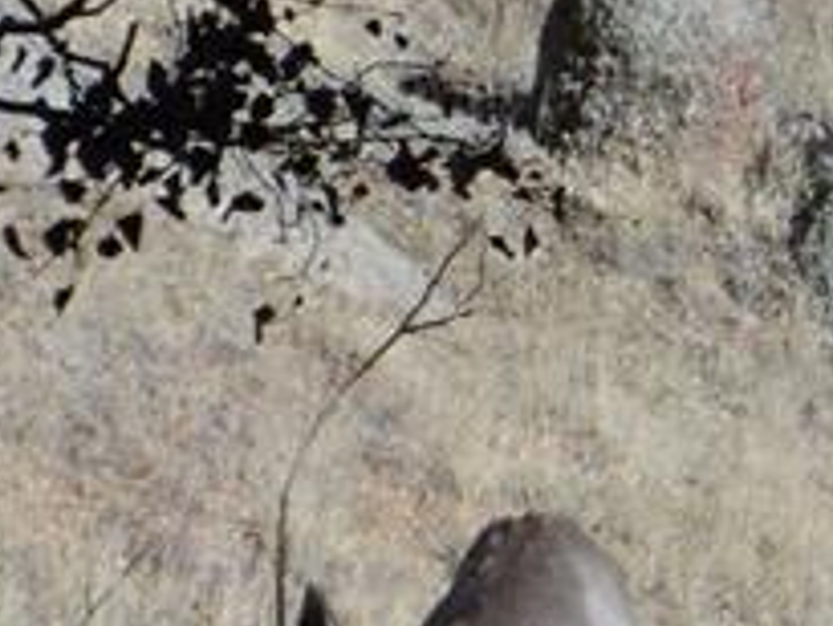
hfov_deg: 5.3
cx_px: 975
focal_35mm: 375
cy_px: 220
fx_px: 9029
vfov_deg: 4.0
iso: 80
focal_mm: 19.5
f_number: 4.6
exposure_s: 1/750
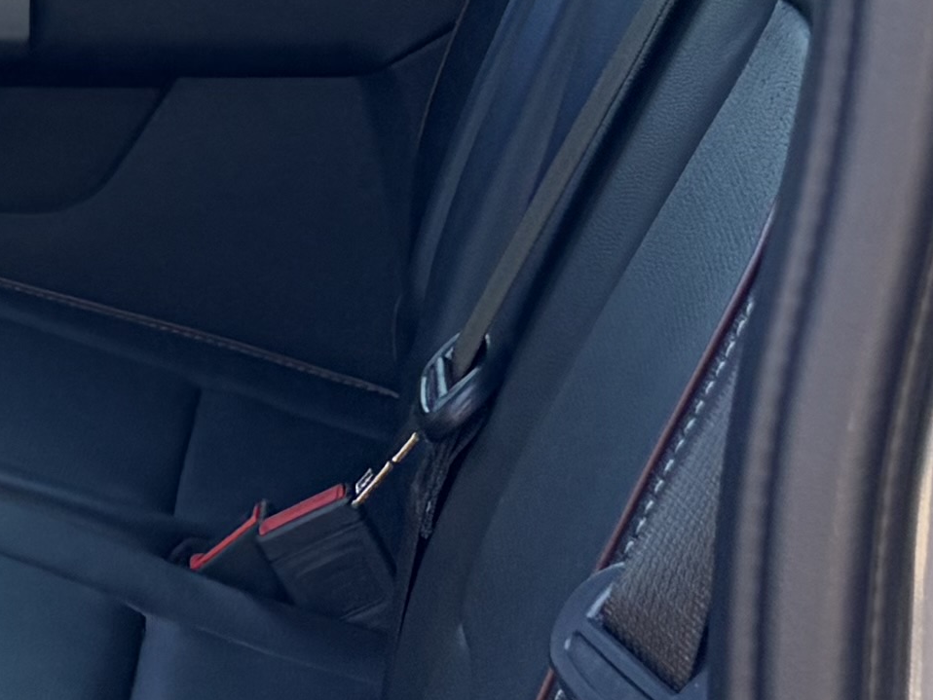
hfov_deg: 11.9
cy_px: -56
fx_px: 4179
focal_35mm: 155
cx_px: -627
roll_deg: +0.8
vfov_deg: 9.5
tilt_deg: -6.8
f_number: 1.6
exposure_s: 1/146
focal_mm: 5.96
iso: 125
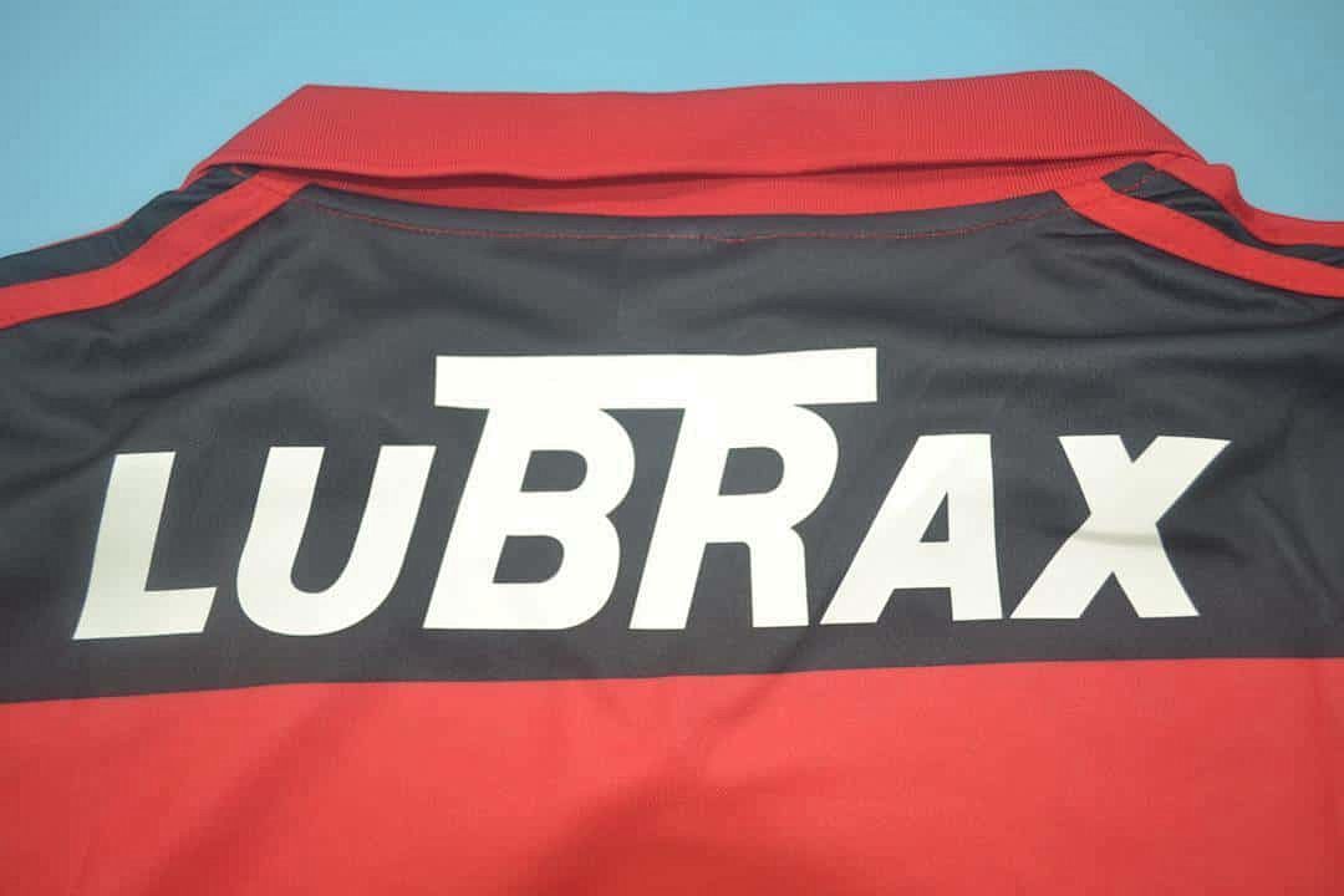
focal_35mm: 27
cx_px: 672
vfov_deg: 47.9
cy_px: 448
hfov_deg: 67.4
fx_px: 1008
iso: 200
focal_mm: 18
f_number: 3.5
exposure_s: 1/100
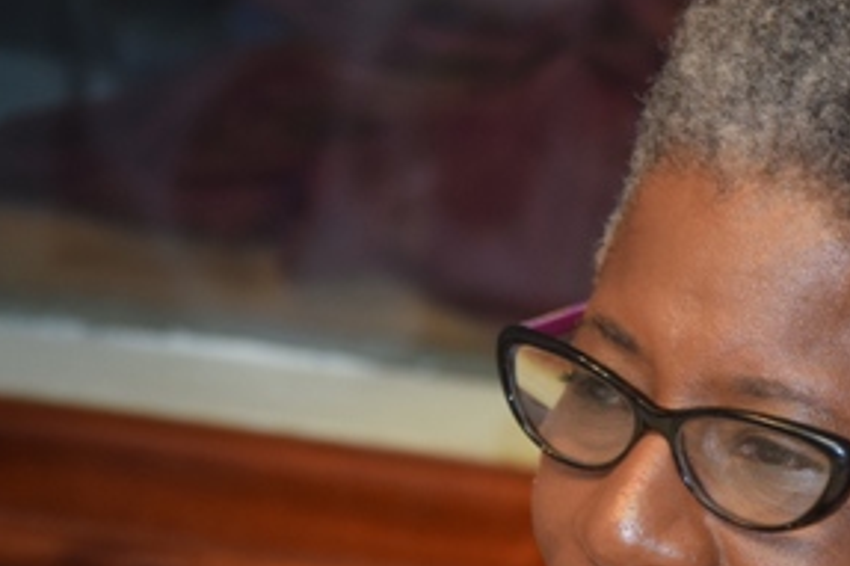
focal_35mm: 268
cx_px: 649
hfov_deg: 7.7
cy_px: 502
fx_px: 6324
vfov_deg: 5.1
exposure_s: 1/60
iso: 800
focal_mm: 80
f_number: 4.2
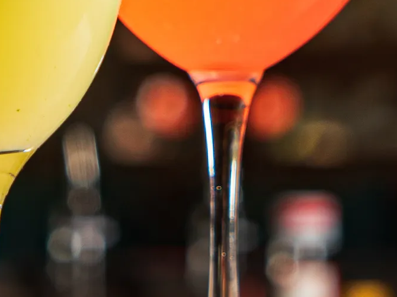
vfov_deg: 4.8
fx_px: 3543
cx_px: -193
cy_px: 107
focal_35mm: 309
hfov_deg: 6.3
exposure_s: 1/100
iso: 160
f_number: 5
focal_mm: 70
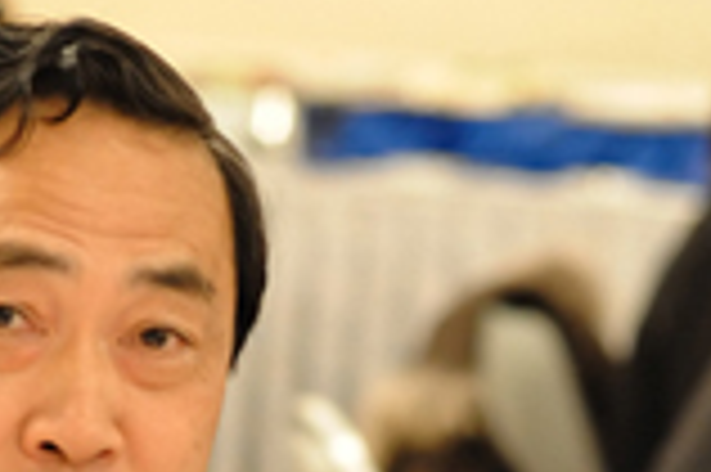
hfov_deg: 10.1
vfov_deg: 6.7
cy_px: 710
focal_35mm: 203
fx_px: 4005
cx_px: 230
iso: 2500
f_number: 2.8
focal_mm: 50
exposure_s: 1/100
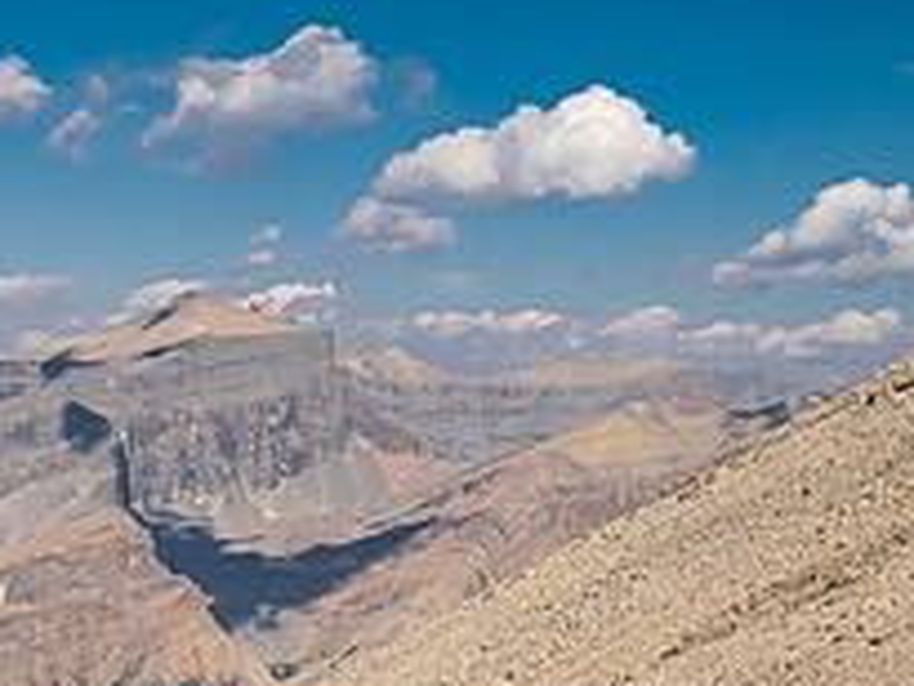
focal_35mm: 102
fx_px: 2695
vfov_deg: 14.2
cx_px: -312
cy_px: 724
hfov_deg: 17.9
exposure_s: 1/500
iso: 200
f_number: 8
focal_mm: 18
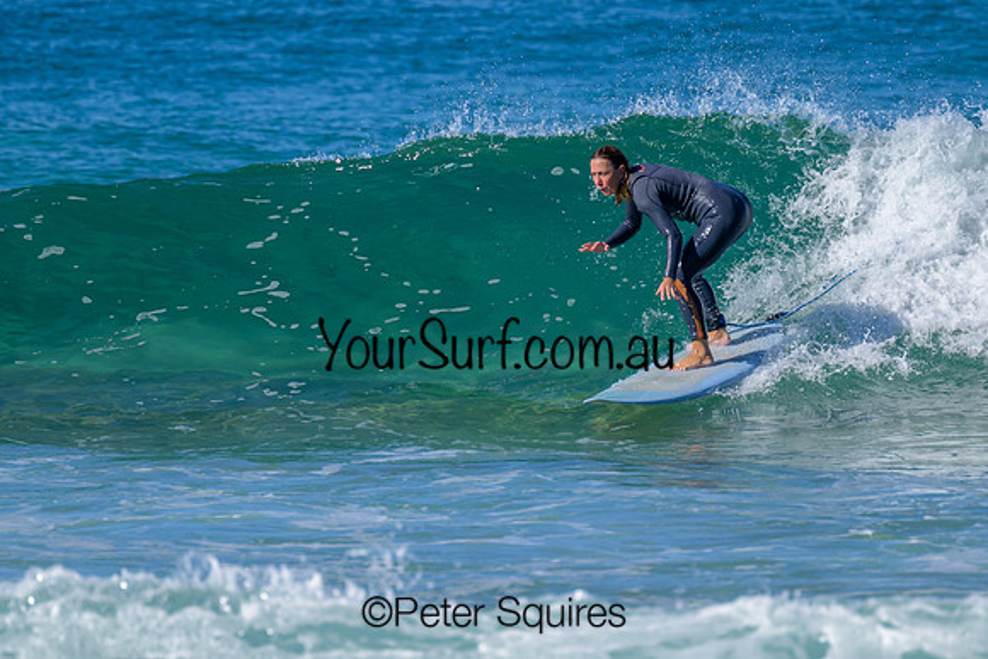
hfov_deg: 2.7
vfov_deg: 1.8
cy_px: 307
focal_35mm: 770
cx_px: 548
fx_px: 21140
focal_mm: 560
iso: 450
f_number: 8
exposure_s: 1/2000
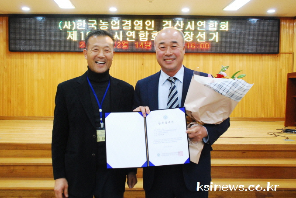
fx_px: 268
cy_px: 98
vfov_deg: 40.6
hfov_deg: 57.9
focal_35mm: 33
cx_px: 144
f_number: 6.3
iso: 1600
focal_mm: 21
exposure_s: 1/60
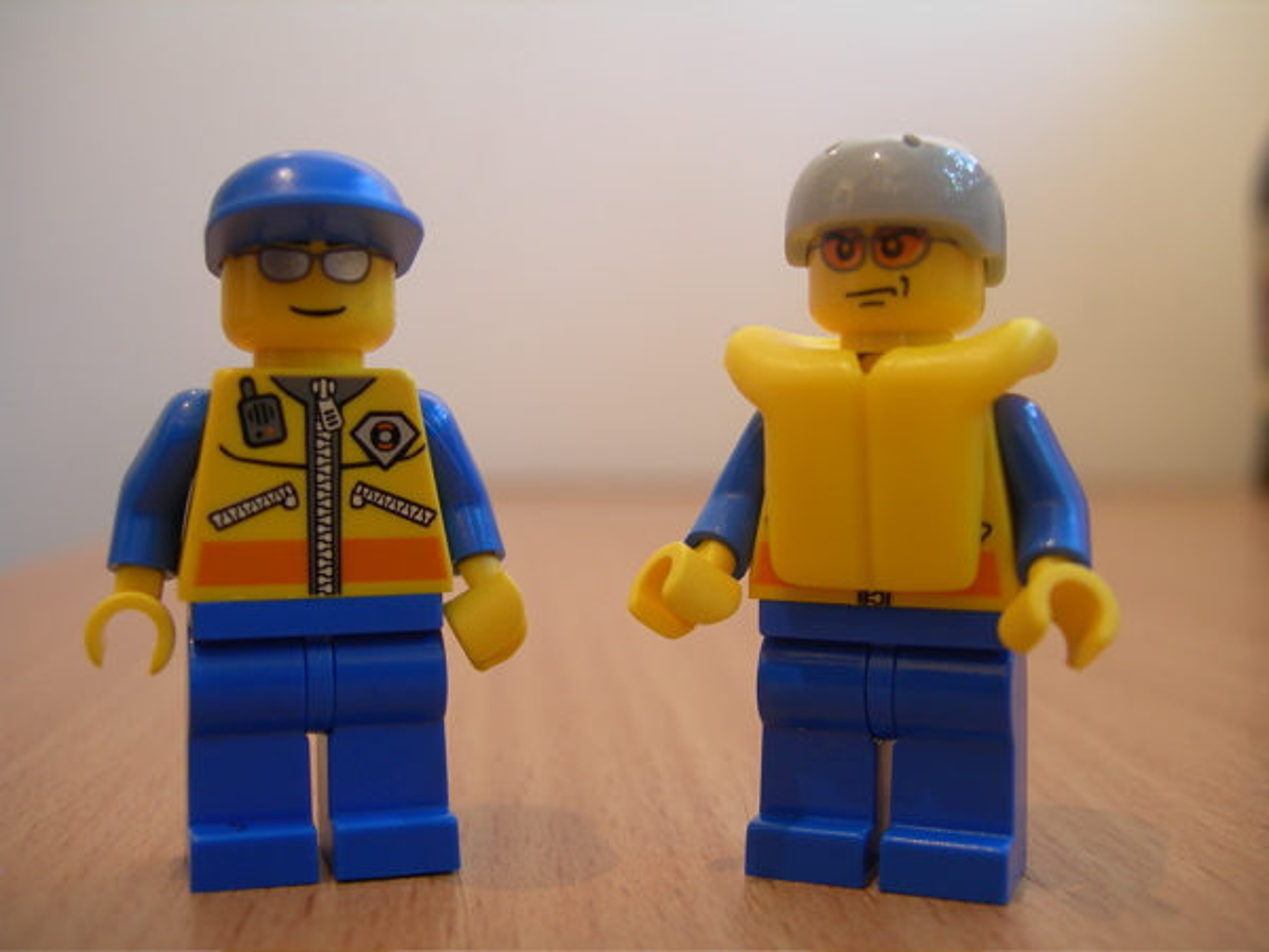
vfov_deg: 37.7
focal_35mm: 38
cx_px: 634
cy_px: 476
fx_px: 1393
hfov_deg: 49.0
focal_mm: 7.8
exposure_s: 1/3.9
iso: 66
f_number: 2.8
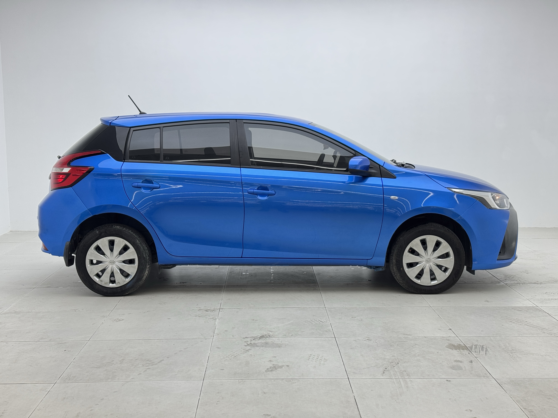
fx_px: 774
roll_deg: +0.5
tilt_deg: -7.7
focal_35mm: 48
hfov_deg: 39.7
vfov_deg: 30.3
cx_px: 279
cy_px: 209
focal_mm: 6.76
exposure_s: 1/301
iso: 64
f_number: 1.78
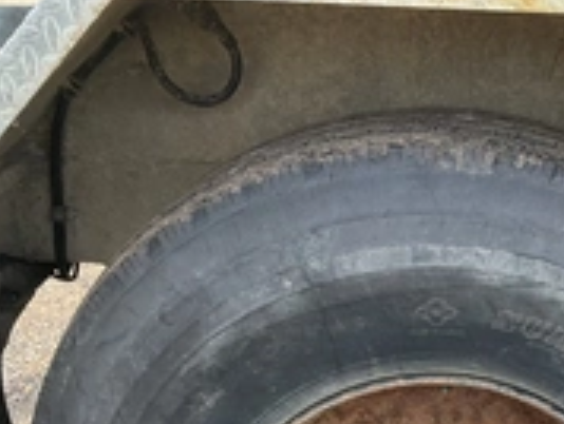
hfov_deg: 28.9
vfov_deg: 21.5
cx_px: 482
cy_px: 462
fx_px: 1060
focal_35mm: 65
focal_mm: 3
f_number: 1.8
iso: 20
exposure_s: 1/122
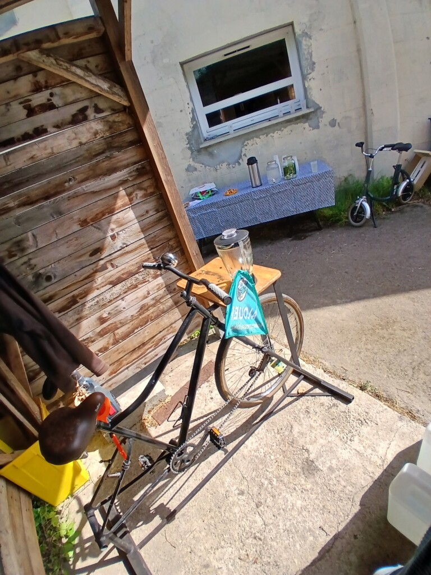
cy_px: 288
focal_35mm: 17
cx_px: 216
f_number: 2.2
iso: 50
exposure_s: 1/545
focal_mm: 1.4
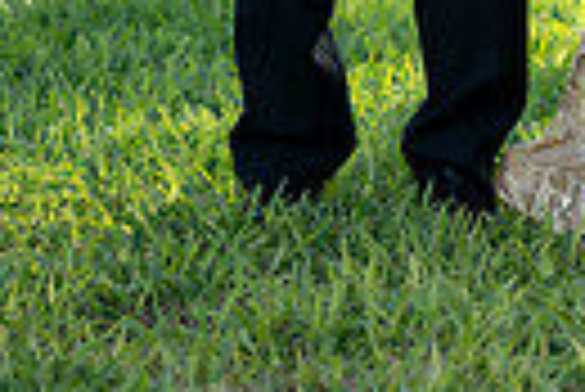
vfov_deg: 4.6
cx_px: 590
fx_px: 4783
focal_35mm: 294
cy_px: -491
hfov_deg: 7.0
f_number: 2.8
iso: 200
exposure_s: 1/1600
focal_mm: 85
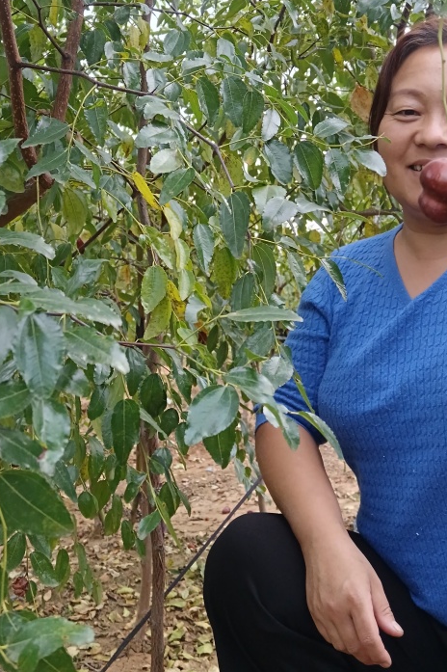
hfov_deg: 31.1
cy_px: 276
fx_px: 802
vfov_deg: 45.3
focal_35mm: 43
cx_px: 178
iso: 373
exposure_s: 1/100
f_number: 1.9
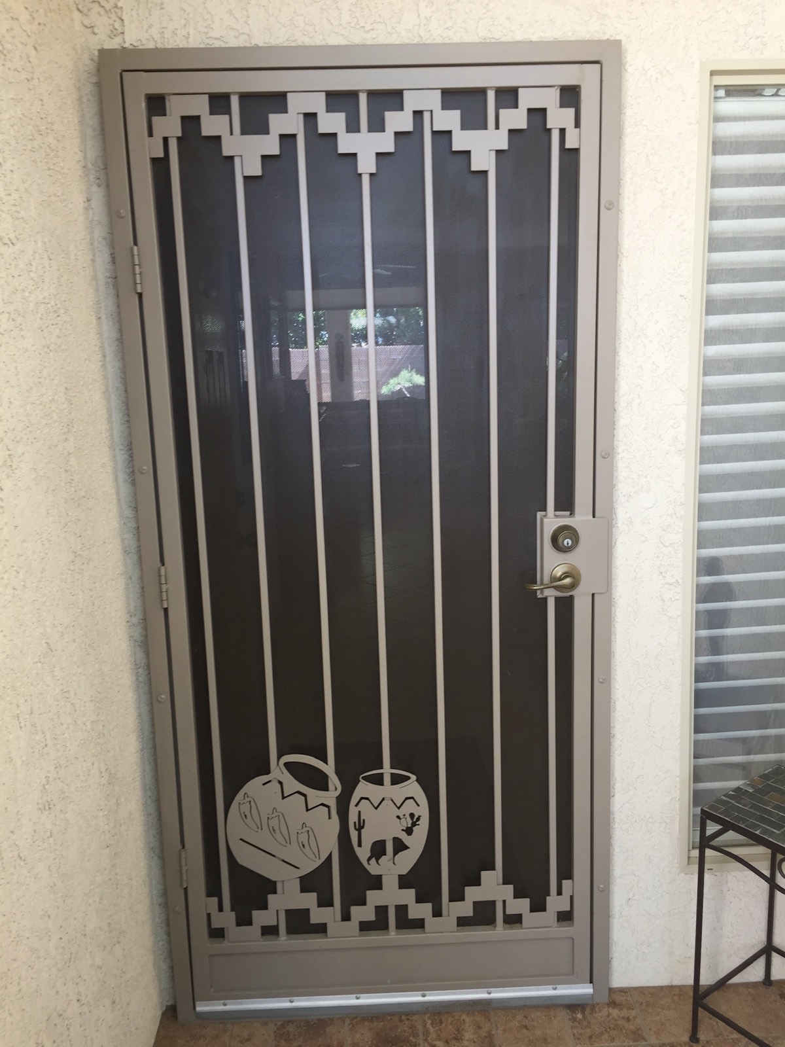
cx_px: 392
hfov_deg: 48.2
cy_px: 524
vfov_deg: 61.7
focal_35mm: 29
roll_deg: +1.5
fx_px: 877
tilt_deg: -11.1
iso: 40
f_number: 2.2
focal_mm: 4.15
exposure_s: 1/60
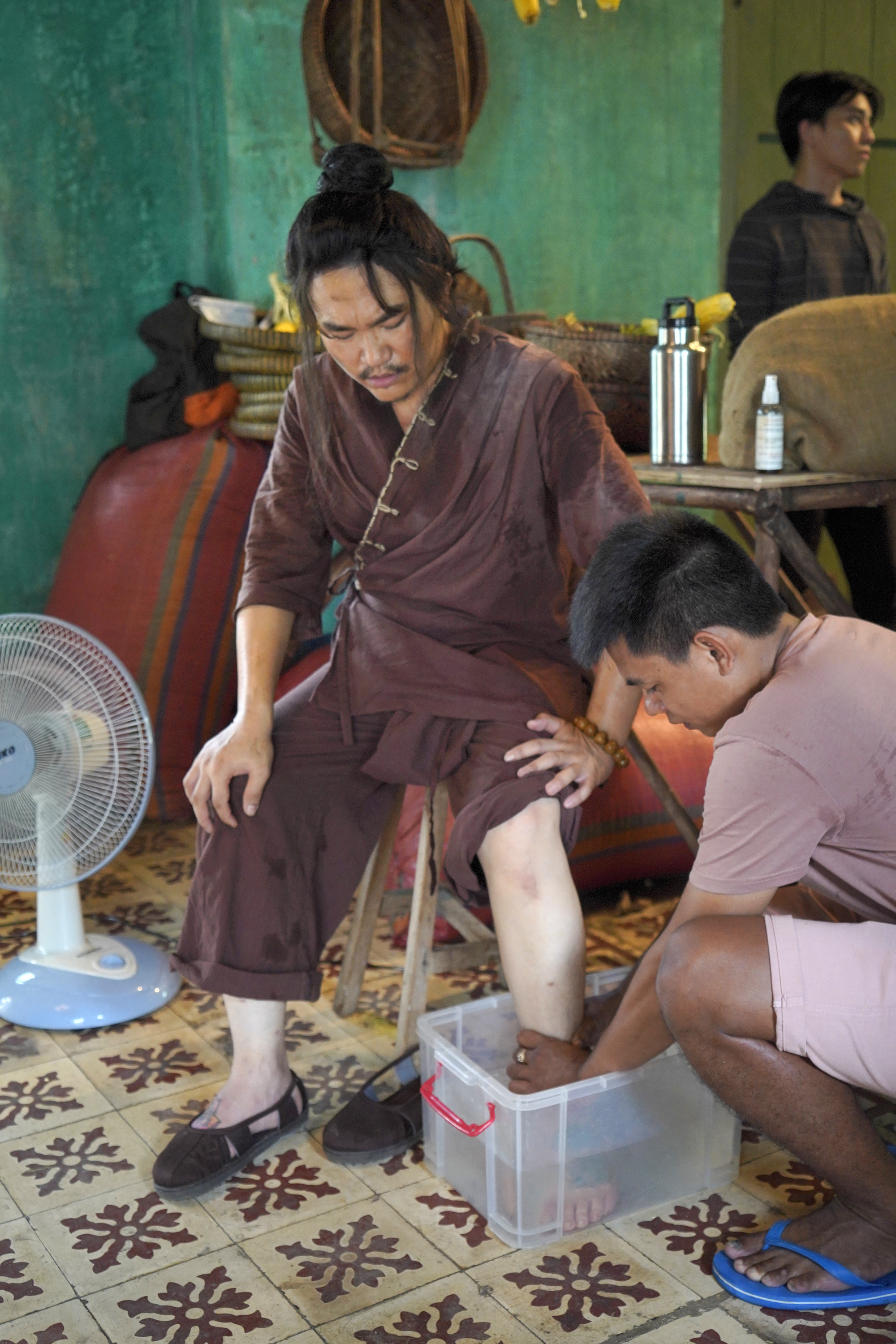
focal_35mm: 41
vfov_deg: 47.4
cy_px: 672
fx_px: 1531
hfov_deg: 32.6
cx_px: 448
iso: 1250
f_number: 4
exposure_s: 1/200
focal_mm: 41
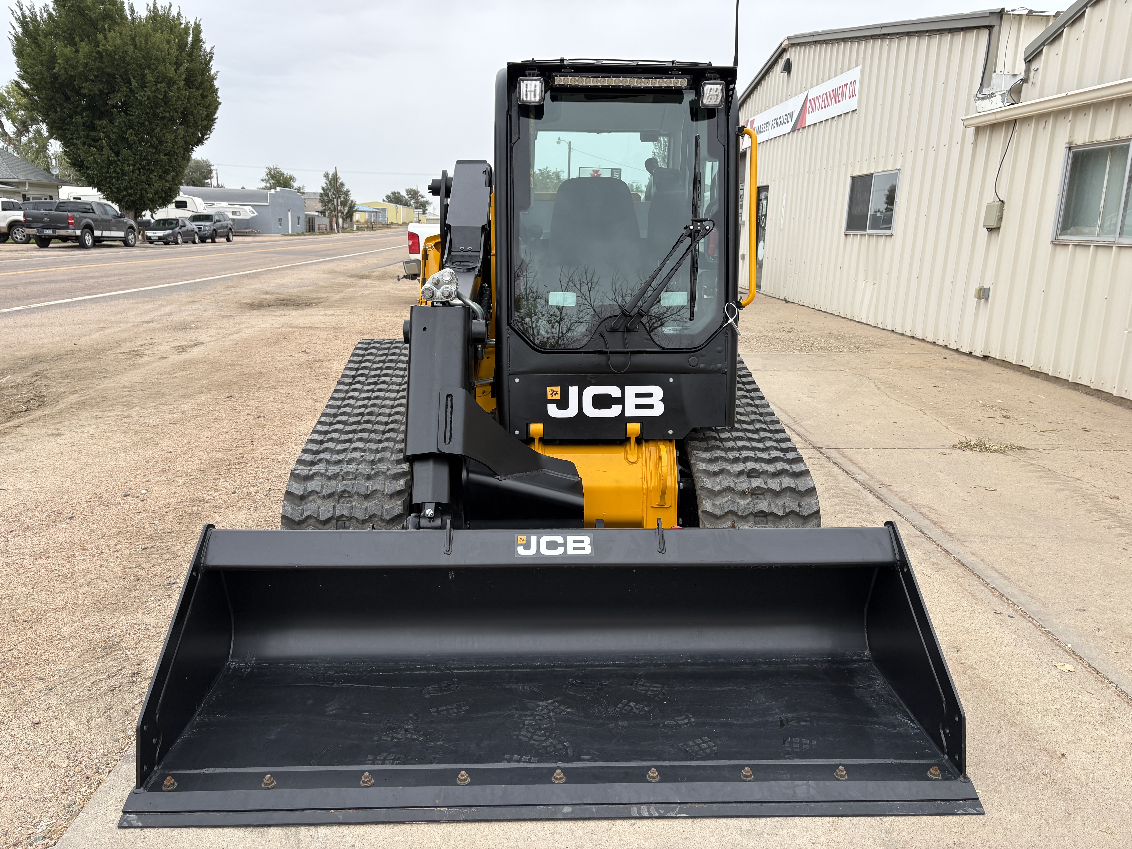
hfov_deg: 67.3
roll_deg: -1.4
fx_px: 850
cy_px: 424
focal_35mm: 26
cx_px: 566
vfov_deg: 53.1
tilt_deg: -12.9
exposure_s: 1/1155
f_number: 1.6
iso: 50
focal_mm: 5.96
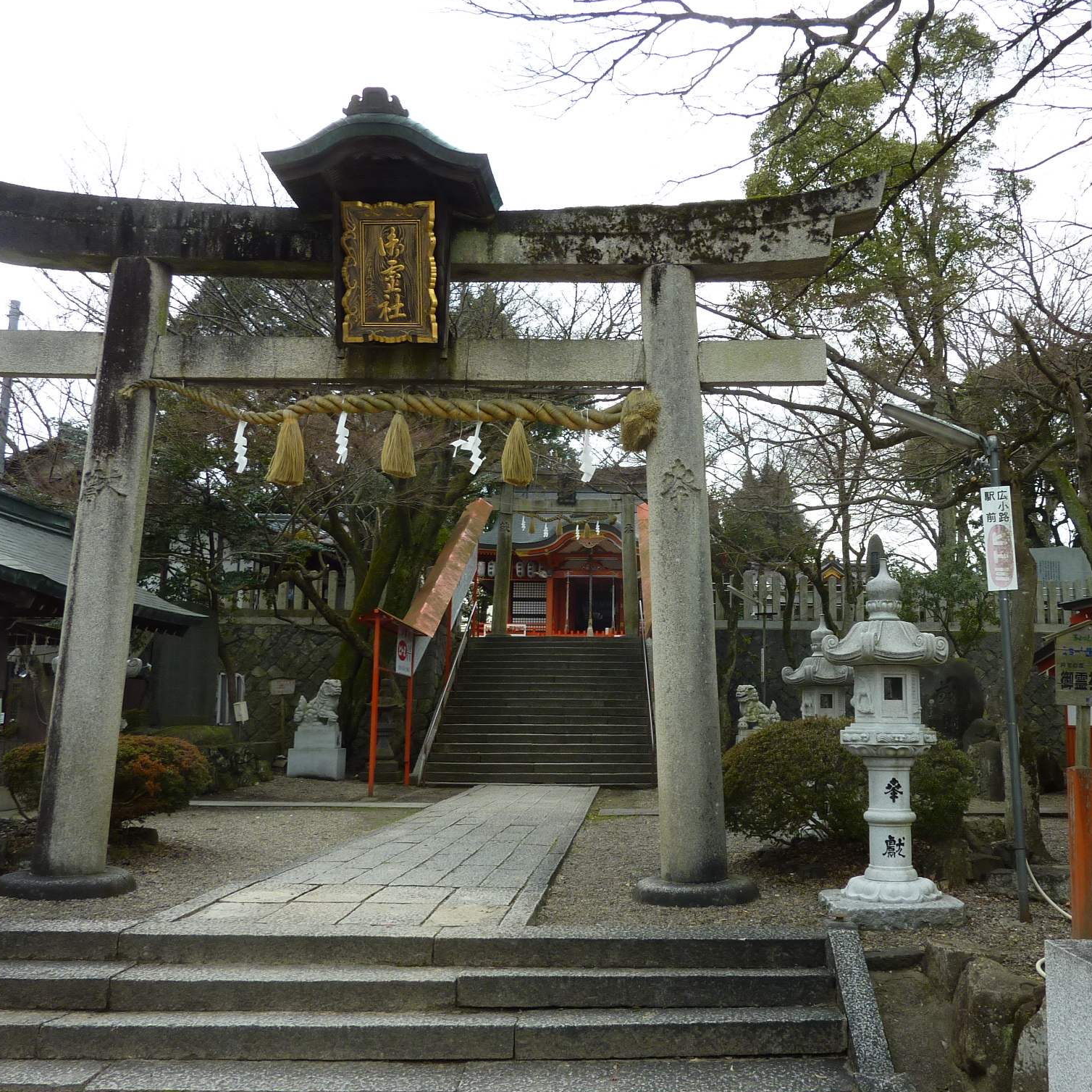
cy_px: 540
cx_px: 678
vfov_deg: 54.0
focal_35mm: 30
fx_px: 1071
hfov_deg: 53.5
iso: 80
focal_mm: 4.1
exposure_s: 1/160
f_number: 4
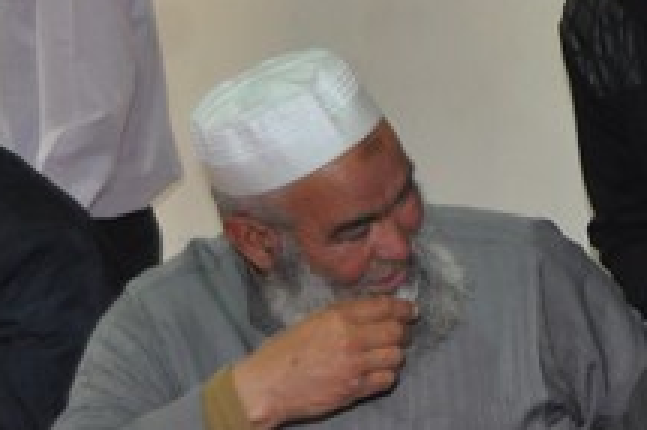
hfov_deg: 14.0
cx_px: 936
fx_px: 2487
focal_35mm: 138
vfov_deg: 9.9
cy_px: 122
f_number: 4.2
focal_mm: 31
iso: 800
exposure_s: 1/60
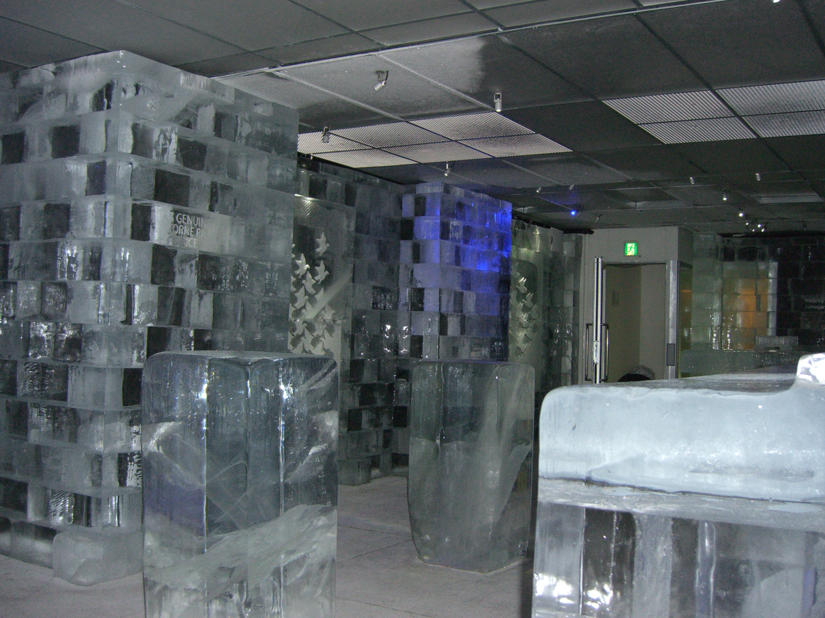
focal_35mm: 38
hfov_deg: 49.0
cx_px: 412
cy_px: 309
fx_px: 906
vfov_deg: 37.7
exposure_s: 1/60
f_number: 2.8
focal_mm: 7.9
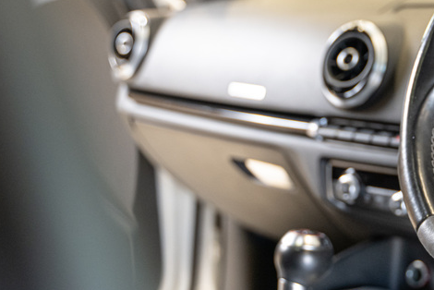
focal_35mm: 87
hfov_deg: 22.7
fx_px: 1049
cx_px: 409
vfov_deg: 15.7
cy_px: 150
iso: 1600
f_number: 2.8
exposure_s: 1/125
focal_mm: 40
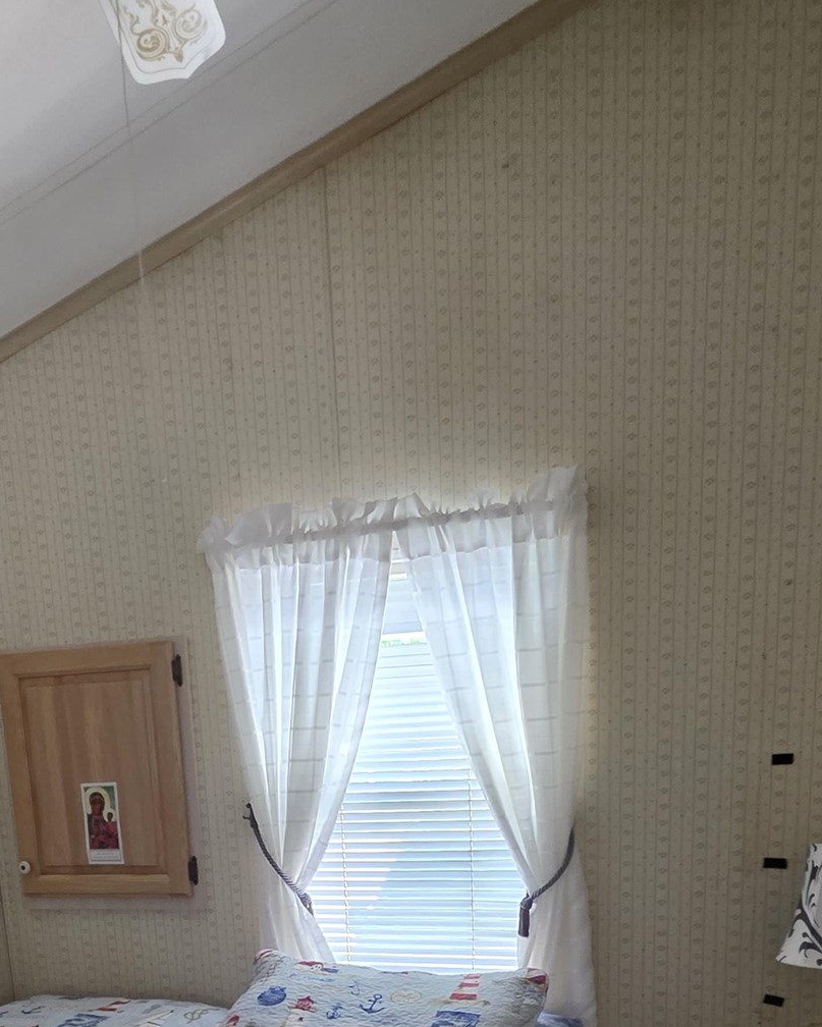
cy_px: 952
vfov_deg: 52.1
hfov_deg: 49.7
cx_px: 325
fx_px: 881
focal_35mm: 29
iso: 400
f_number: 1.9
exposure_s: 1/60
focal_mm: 2.2
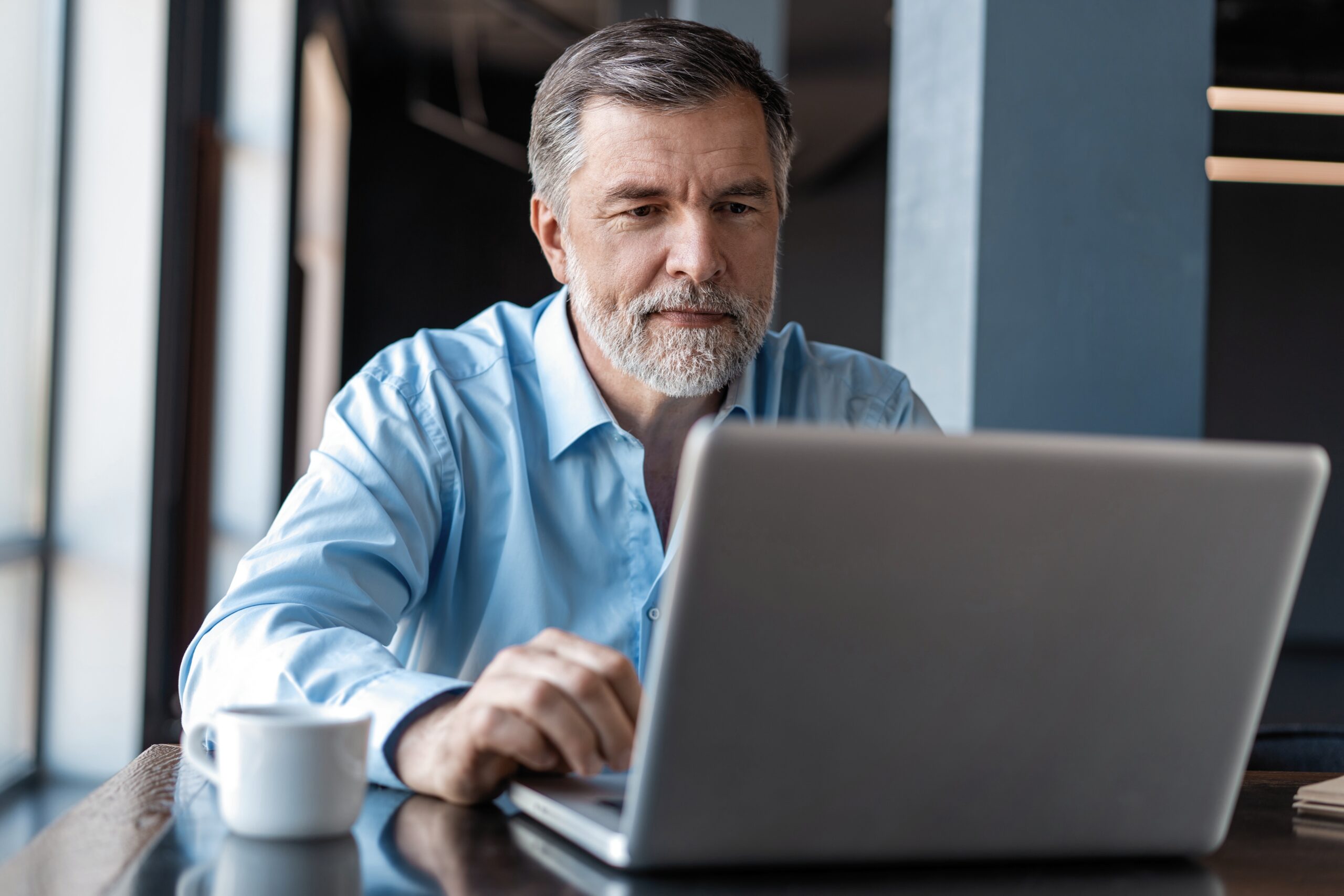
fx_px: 2053
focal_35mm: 55
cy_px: 448
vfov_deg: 24.6
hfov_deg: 36.2
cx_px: 672
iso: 100
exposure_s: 1/100
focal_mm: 55
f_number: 2.5
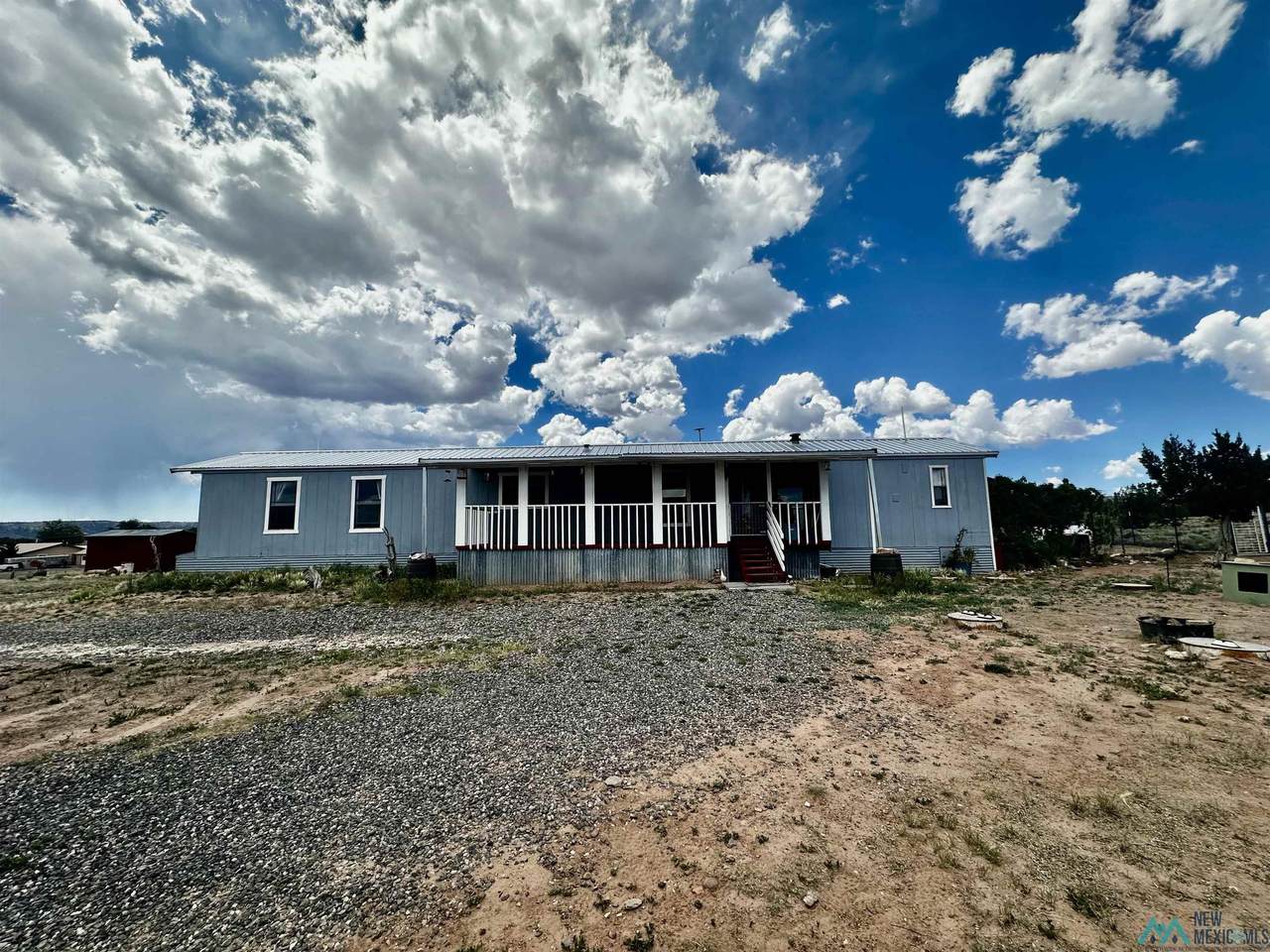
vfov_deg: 85.7
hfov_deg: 102.1
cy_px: 476
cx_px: 635
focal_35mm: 14
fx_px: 514
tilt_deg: +7.2
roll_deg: +0.6
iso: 40
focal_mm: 2.22
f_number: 2.2
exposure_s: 1/2681
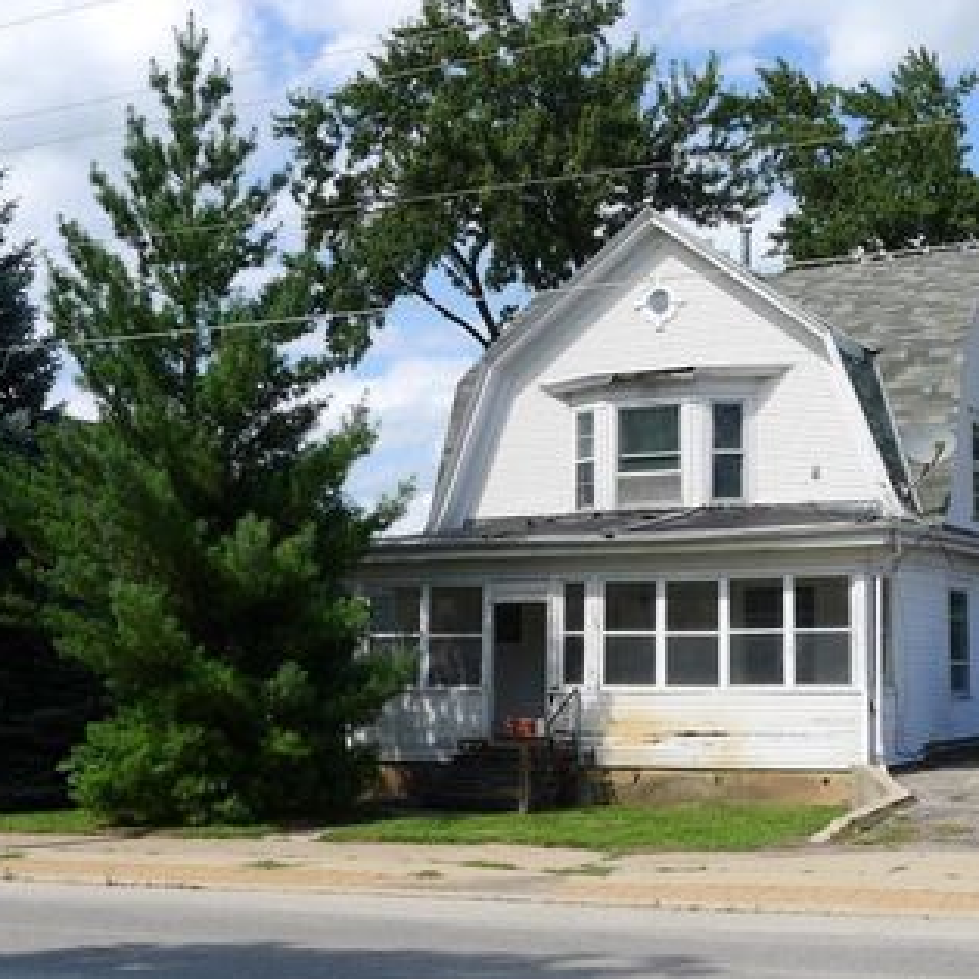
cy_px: 494
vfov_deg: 31.6
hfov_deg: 31.4
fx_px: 1728
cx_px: 662
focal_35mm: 54
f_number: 4
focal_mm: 8.5
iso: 80
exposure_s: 1/640
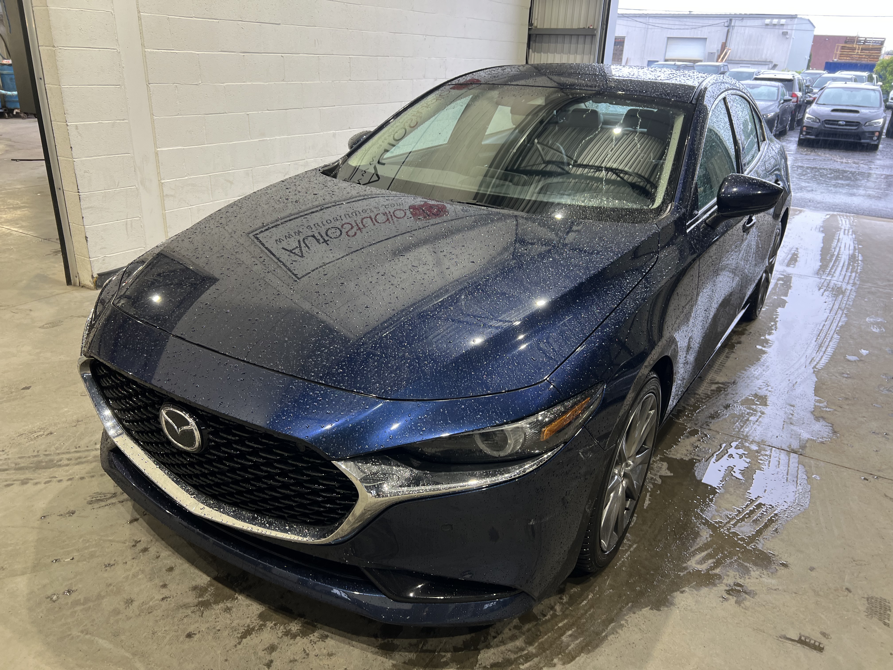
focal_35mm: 26
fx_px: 671
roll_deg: -2.8
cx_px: 446
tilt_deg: -23.3
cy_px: 335
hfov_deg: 67.3
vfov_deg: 53.1
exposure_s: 1/60
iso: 64
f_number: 1.5
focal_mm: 5.7
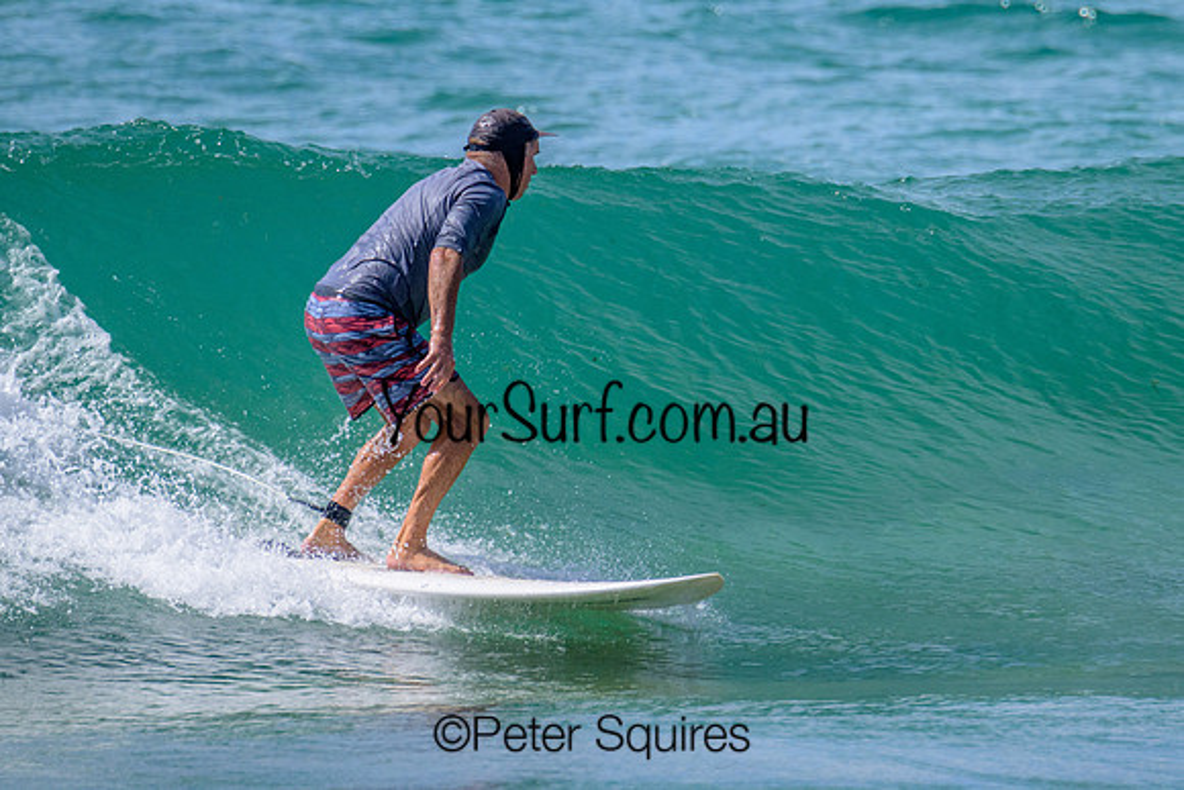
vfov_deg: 1.3
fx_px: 34793
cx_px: 725
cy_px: 268
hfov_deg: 1.9
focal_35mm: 1058
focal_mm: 800
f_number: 11
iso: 1100
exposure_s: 1/2000
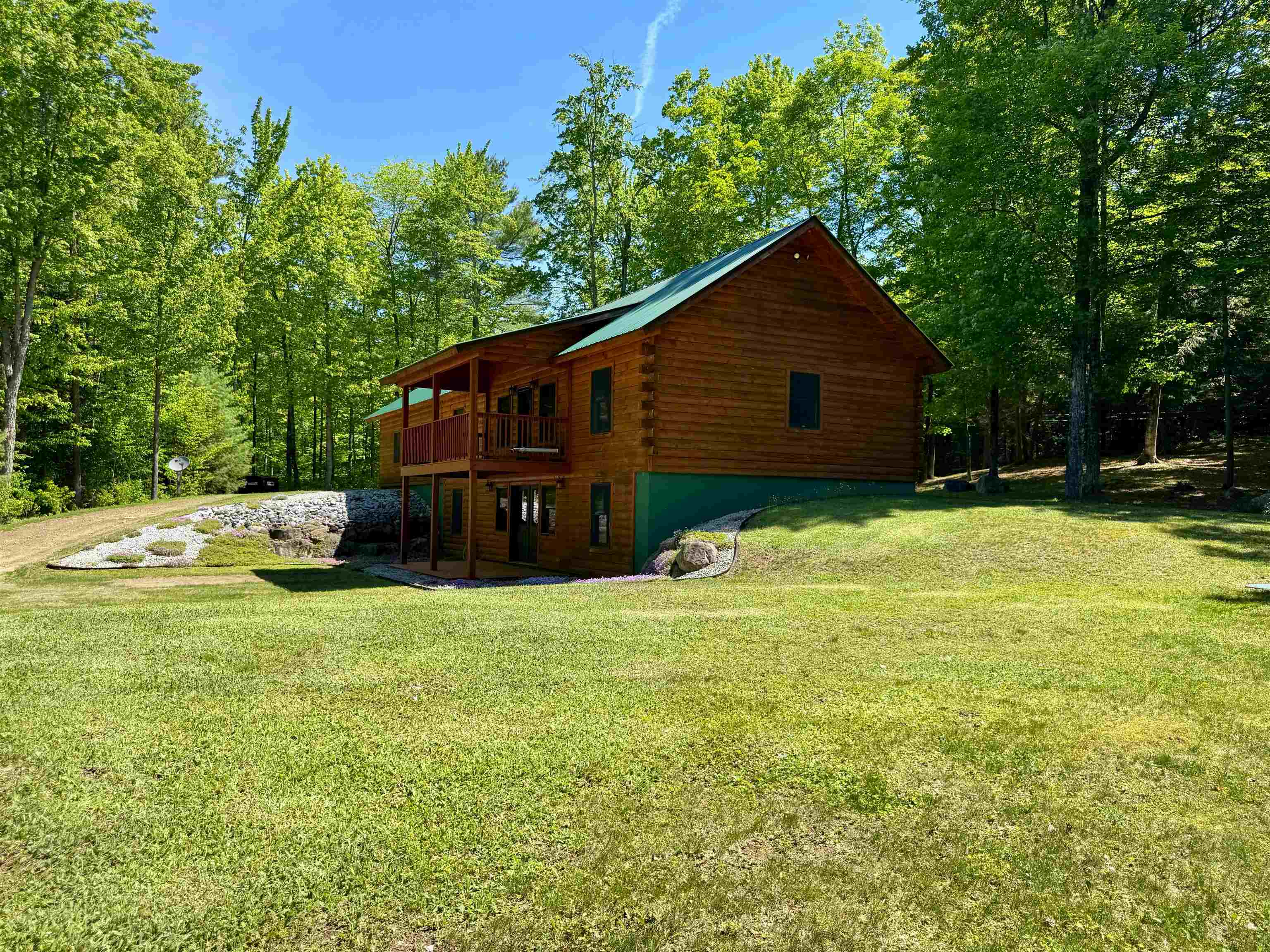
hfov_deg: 71.6
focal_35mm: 24
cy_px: 476
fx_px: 880
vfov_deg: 56.8
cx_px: 635
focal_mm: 6.76
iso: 80
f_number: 1.78
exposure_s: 1/1076
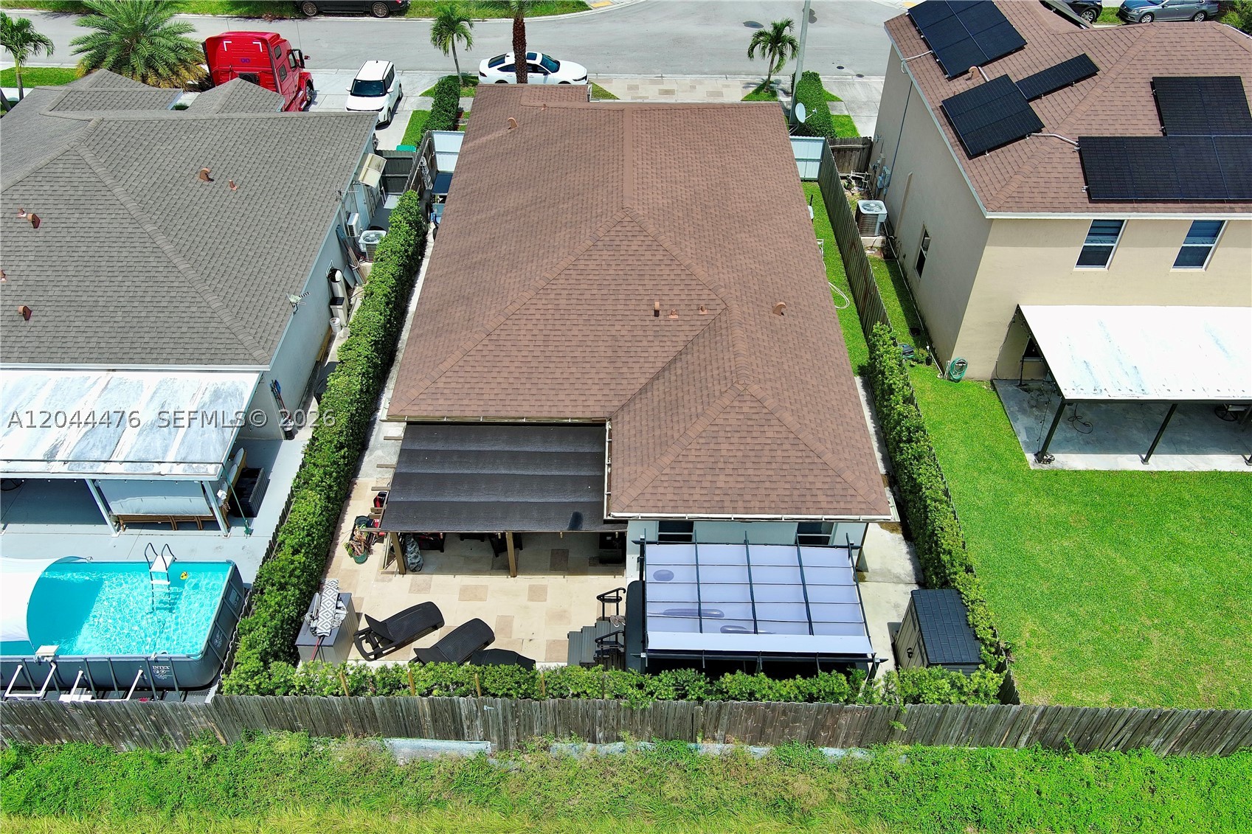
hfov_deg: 63.7
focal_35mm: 29
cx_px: 626
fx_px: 1008
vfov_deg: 45.0
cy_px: 417
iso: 100
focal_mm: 10.57
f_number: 2.8
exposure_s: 1/1215
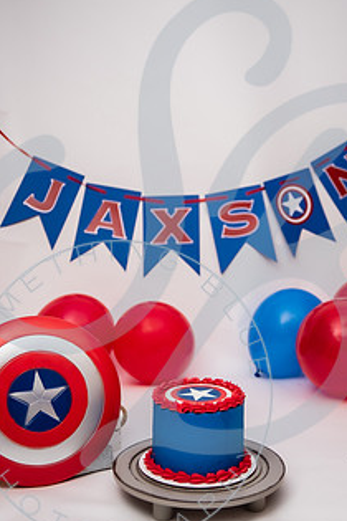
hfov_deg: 22.6
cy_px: 268
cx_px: 193
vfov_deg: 33.4
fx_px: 867
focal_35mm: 60
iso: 100
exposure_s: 1/160
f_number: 2.8
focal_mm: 42
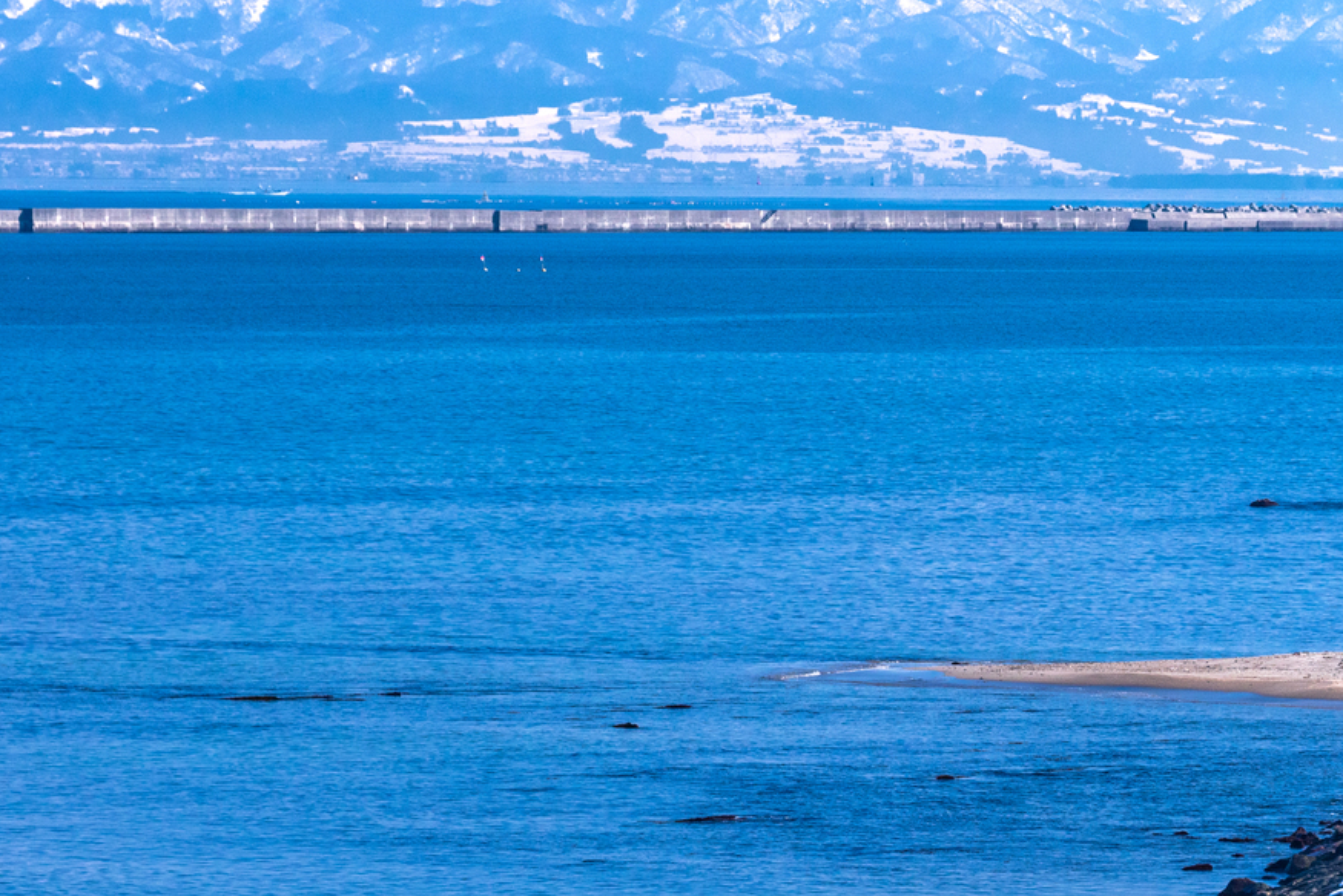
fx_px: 11083
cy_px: 514
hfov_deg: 6.9
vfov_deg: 4.6
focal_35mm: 297
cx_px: 933
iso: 400
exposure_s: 1/800
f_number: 9
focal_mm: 130
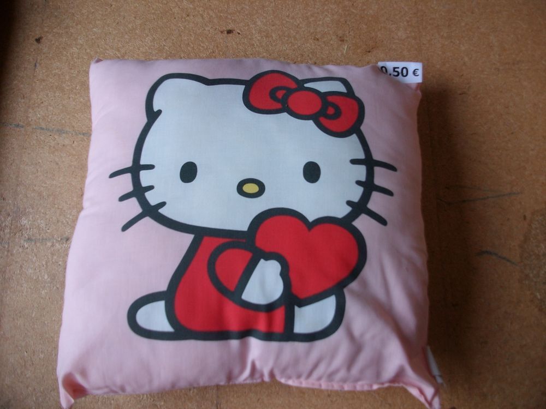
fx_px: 505
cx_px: 273
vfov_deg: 44.2
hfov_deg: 56.8
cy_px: 204
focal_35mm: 32
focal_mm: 5.7
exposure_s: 1/41.5
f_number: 2.9
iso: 80
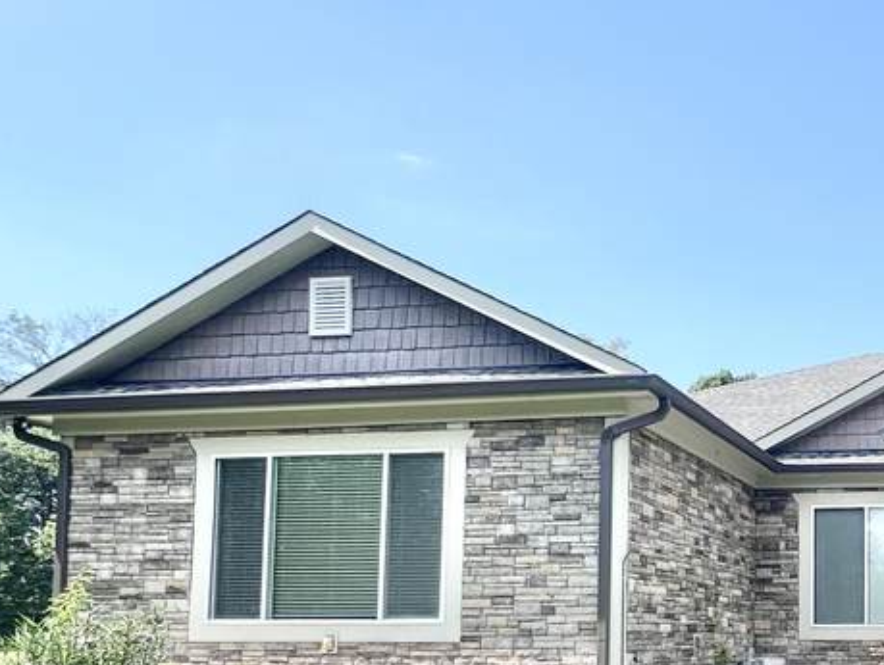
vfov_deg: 35.0
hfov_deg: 41.3
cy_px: 580
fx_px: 997
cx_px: 894
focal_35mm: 39
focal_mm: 2.22
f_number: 2.2
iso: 50
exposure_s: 1/1261
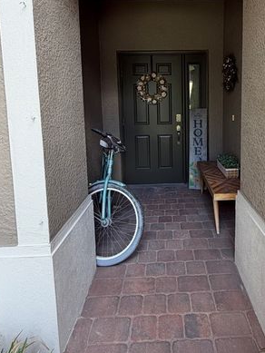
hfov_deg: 55.8
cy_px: 127
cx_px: 173
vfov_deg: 70.1
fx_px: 245
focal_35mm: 24
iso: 64
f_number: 2.2
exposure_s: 1/121
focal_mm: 2.22
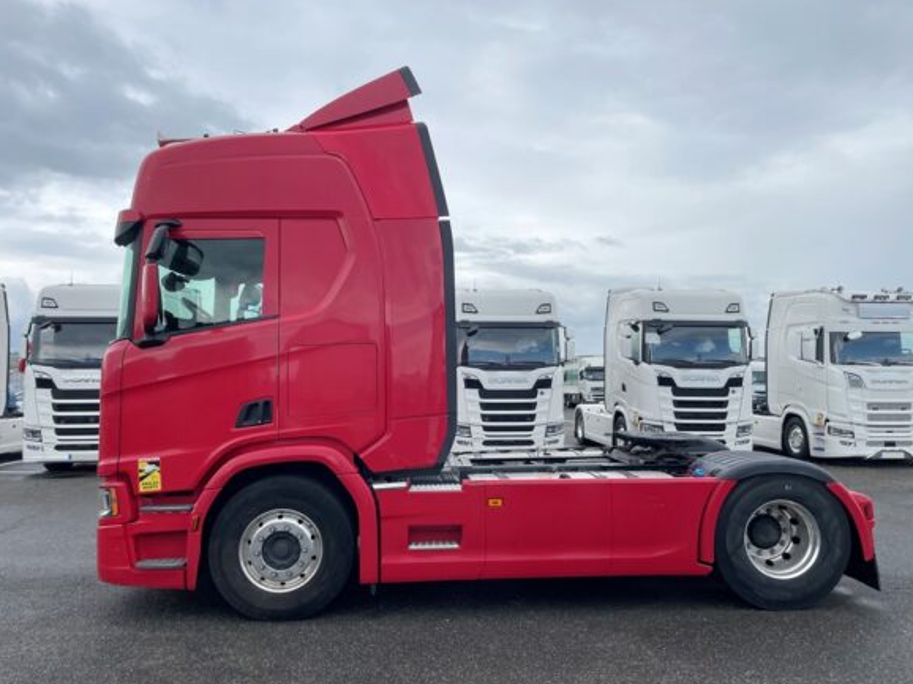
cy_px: 354
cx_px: 469
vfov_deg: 51.3
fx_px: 712
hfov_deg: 65.3
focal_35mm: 27
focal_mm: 4.2
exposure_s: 1/2257
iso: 32
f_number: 1.6
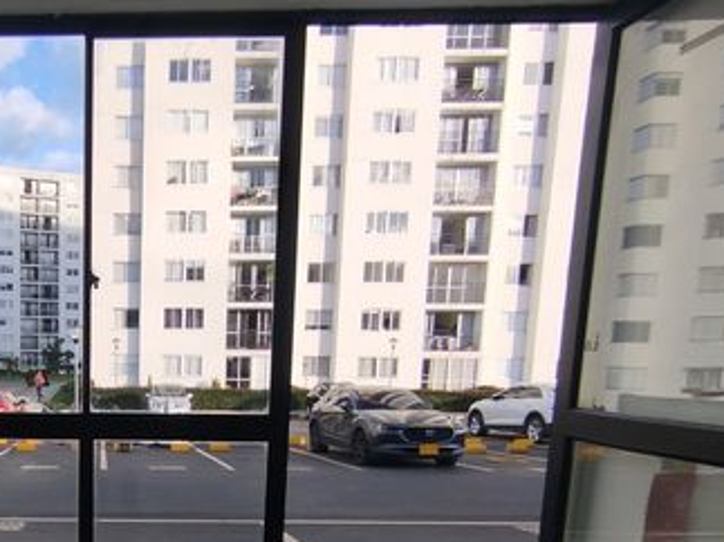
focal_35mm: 31
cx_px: 68
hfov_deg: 51.4
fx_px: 648
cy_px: 448
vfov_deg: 42.9
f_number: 2.2
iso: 50
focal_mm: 1.65
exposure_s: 1/469
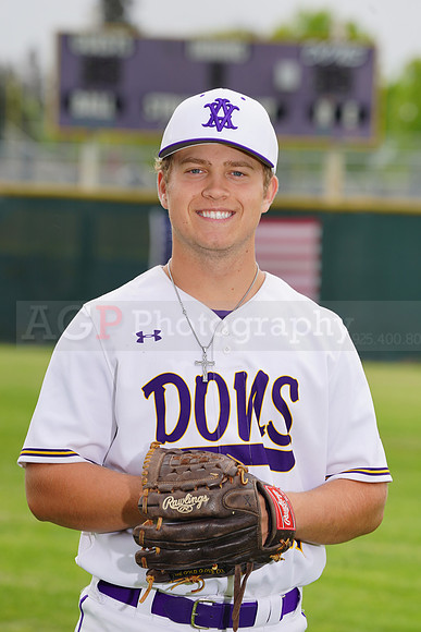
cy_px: 316
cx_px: 210
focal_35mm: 265
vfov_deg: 7.8
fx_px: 4645
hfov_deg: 5.2
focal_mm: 265
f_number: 9
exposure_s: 1/250
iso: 160
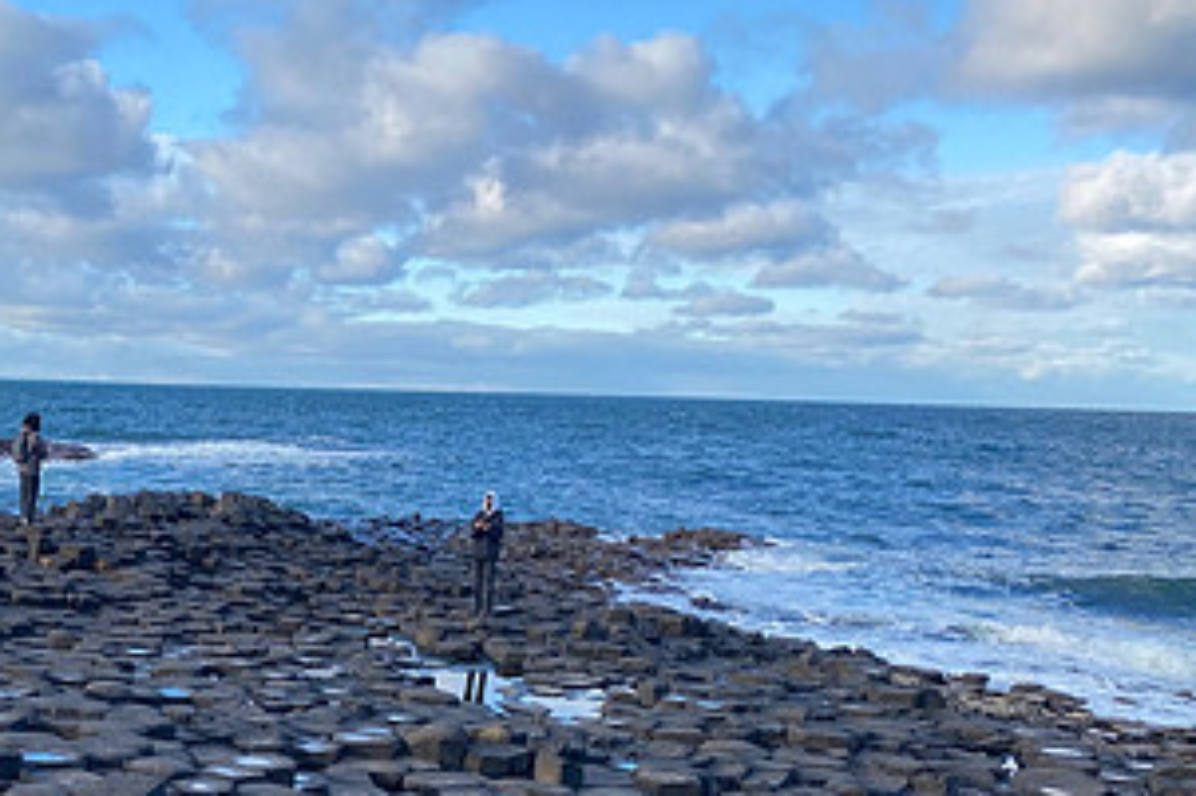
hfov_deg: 35.9
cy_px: 754
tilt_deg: -12.6
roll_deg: -2.1
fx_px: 1727
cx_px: 123
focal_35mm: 52
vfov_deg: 25.0
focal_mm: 4.25
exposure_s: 1/990
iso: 32
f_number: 1.8
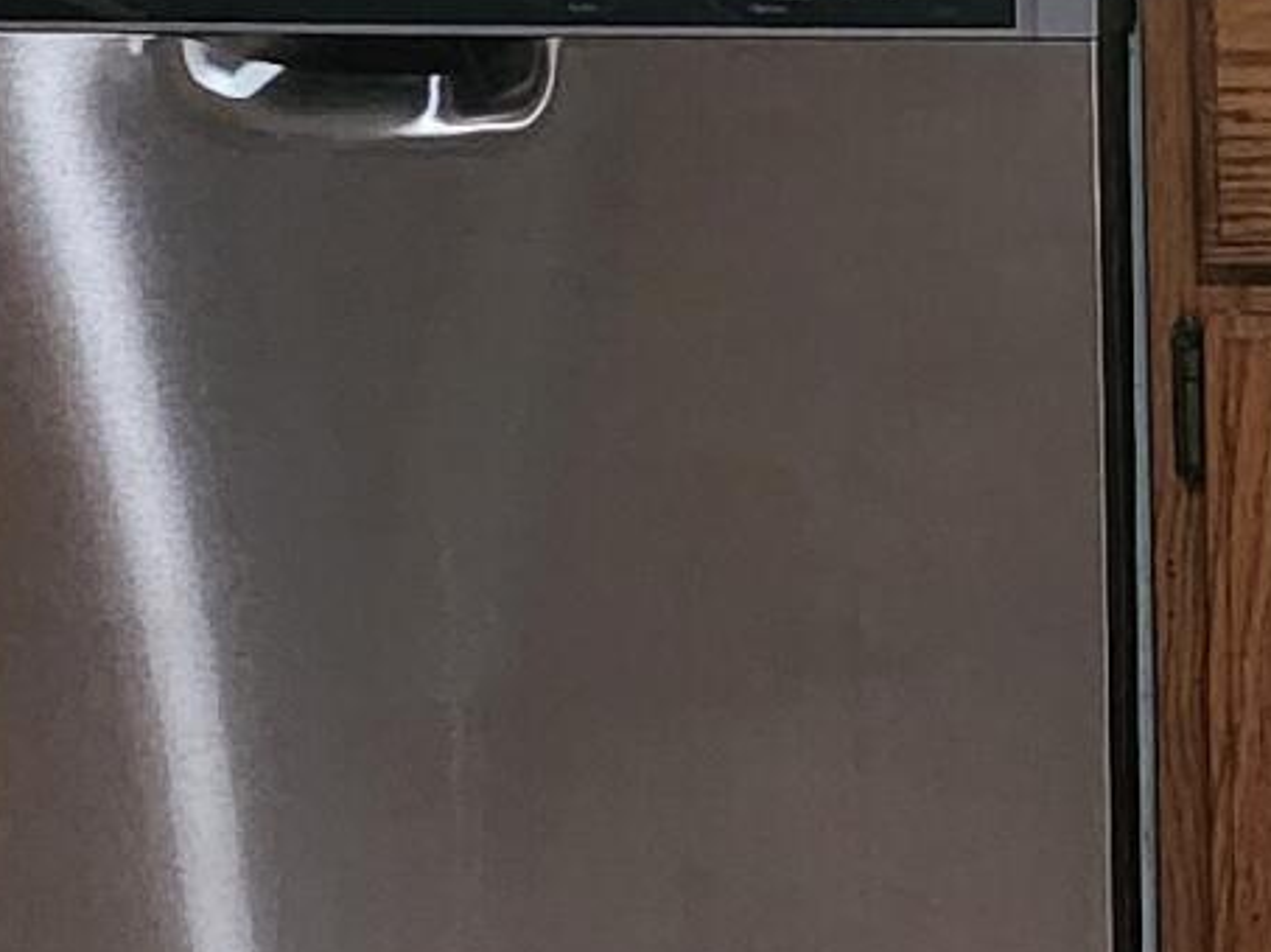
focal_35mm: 152
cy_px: -431
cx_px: 2058
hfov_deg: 12.2
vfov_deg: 9.5
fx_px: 5578
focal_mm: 6.4
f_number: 1.8
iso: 1000
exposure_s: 1/120
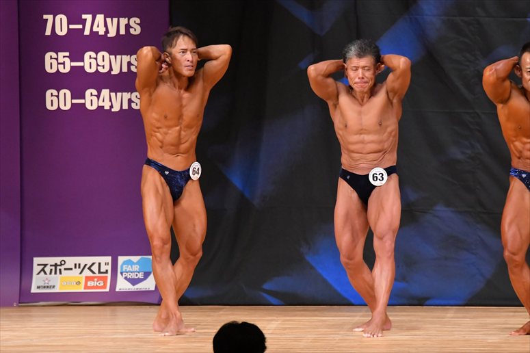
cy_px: 176
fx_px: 4194
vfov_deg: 4.8
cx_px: 265
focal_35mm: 285
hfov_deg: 7.2
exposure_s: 1/400
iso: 6400
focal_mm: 190
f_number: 5.6
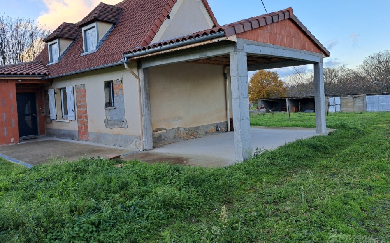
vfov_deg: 47.5
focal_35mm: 26
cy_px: 106
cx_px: 195
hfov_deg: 70.4
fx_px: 276
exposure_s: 1/116
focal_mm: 5.23
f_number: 1.8
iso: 50
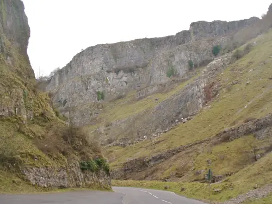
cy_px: 102
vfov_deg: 34.3
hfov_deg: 44.8
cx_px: 136
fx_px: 330
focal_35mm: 42
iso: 80
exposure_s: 1/80
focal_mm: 7
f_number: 2.9
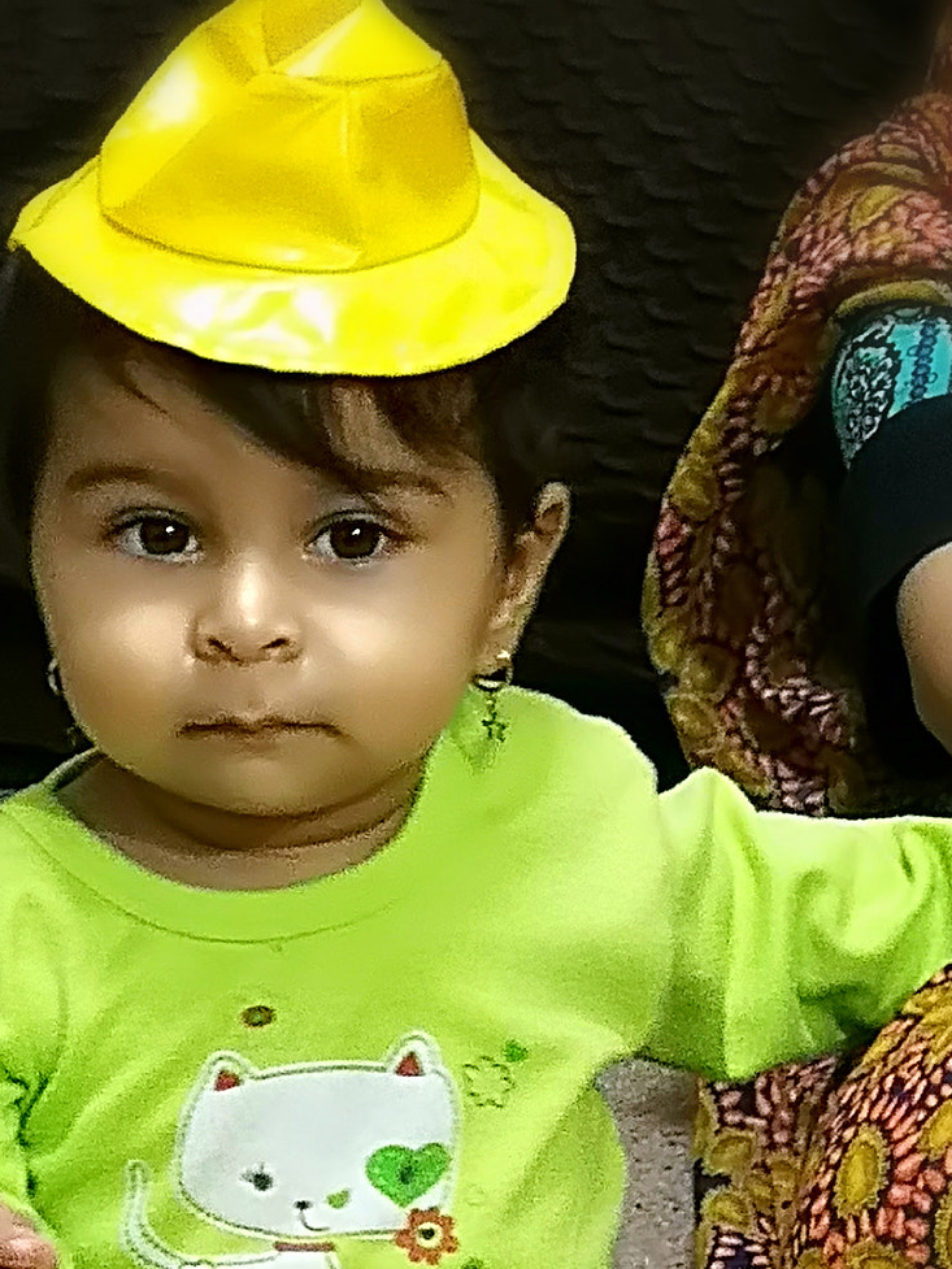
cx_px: 434
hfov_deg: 8.6
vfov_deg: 11.5
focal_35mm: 172
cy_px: 961
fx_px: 6306
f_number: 2.2
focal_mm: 3.95
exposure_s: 1/20
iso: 400
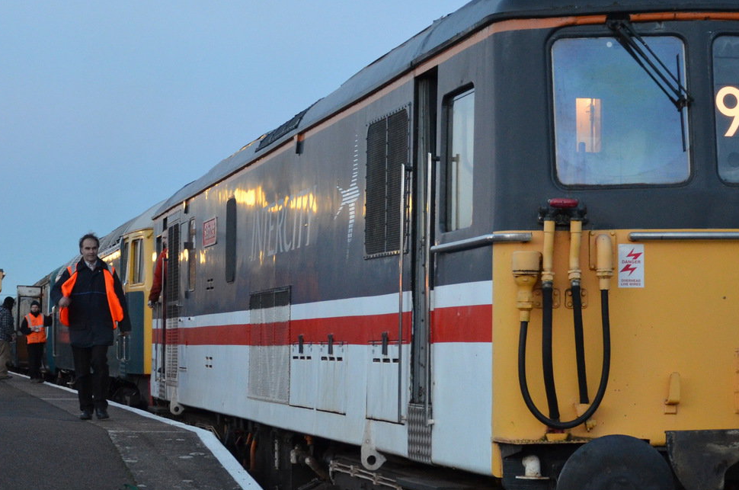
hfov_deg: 21.5
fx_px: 1947
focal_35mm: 95
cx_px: 440
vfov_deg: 14.3
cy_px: 350
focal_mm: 32
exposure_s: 1/30
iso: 1100
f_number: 4.2
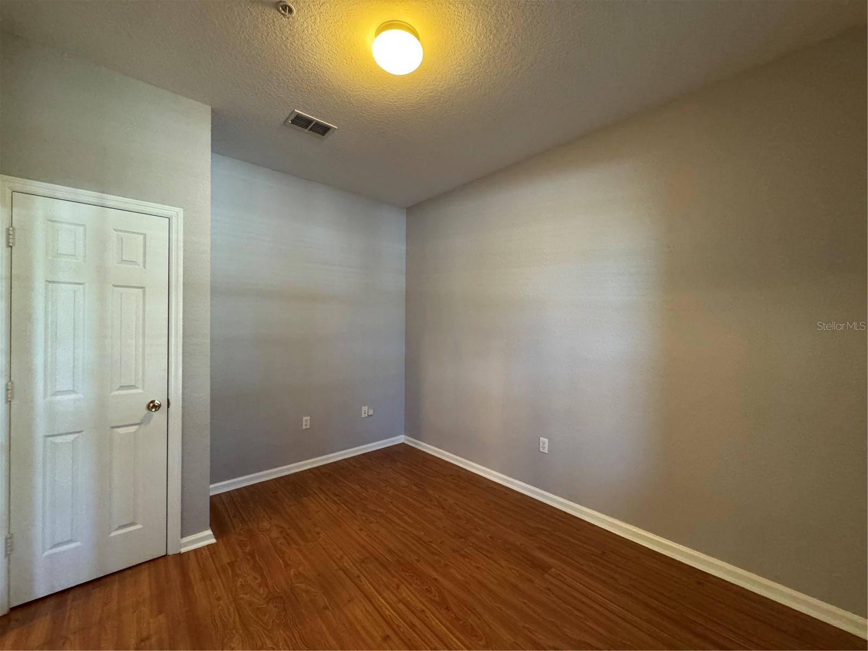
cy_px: 326
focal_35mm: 14
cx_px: 434
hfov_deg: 102.1
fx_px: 351
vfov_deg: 85.7
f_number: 2.2
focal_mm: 2.22
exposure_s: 1/60
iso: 800
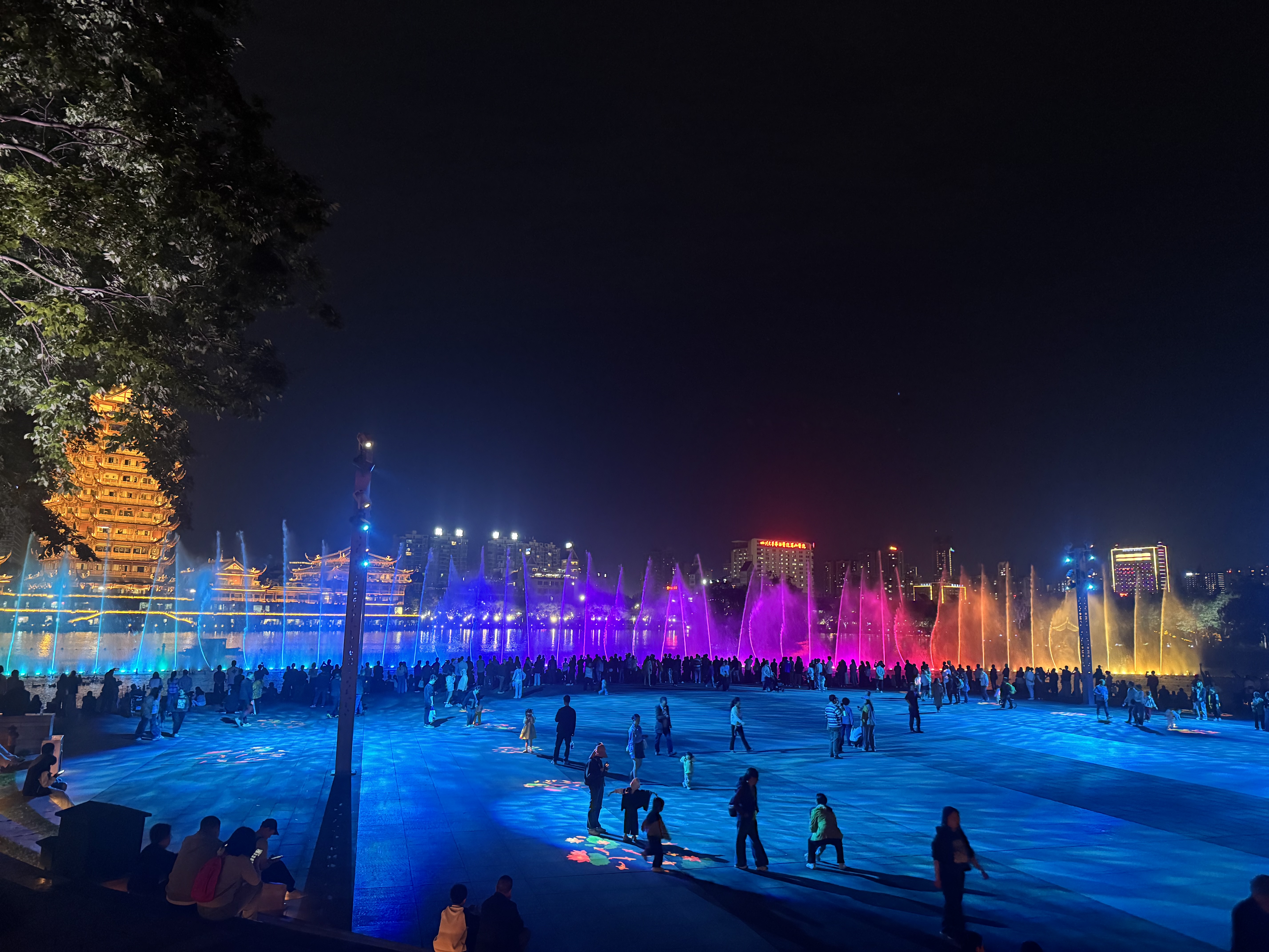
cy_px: 476
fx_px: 880
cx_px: 634
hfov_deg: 71.6
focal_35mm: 24
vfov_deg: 56.8
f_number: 1.78
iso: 1000
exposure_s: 1/33
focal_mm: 6.76
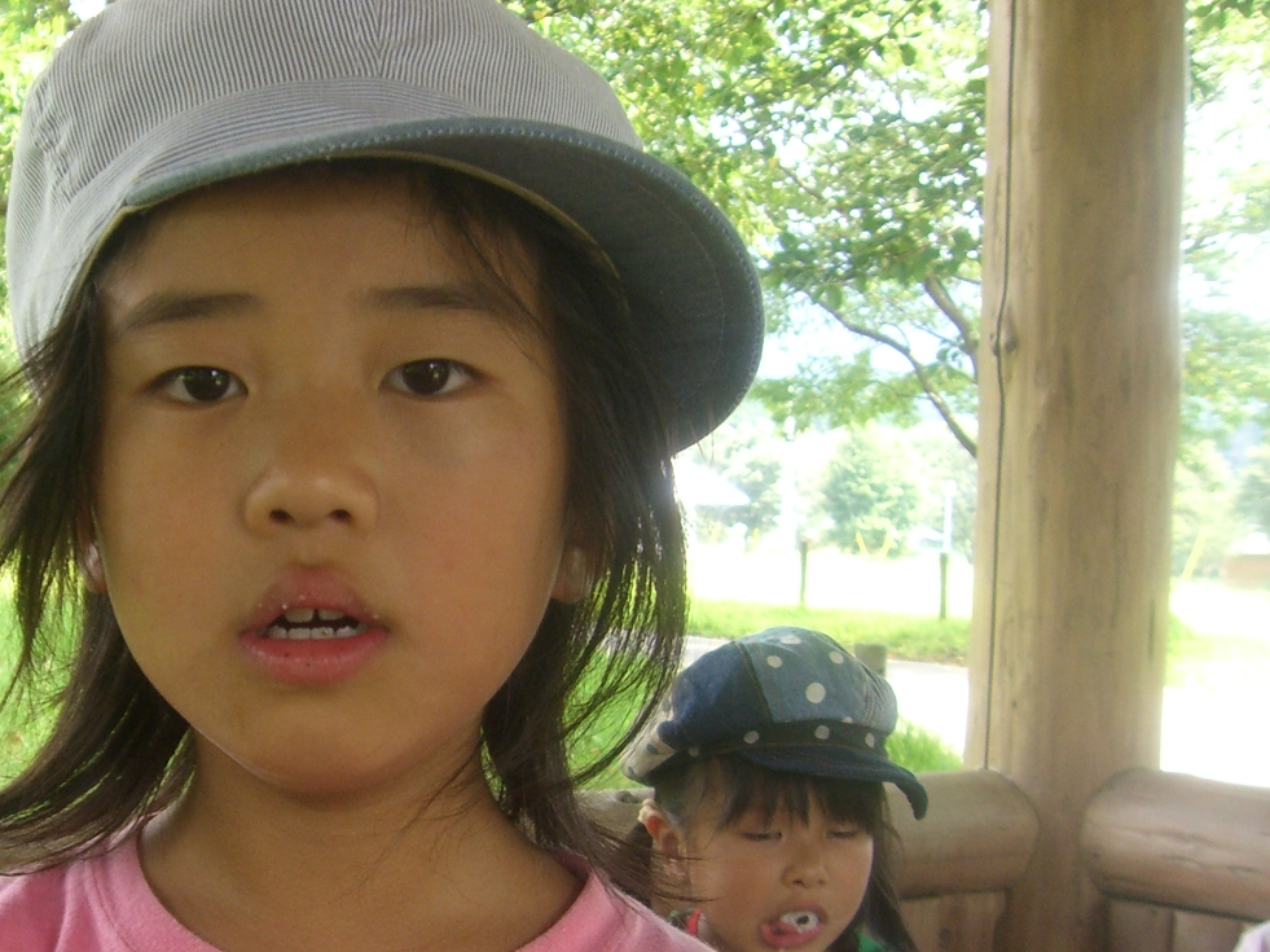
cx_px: 304
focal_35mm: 62
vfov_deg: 23.4
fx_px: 2274
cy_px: 732
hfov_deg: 30.6
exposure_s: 1/125
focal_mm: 6.2
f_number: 2.7
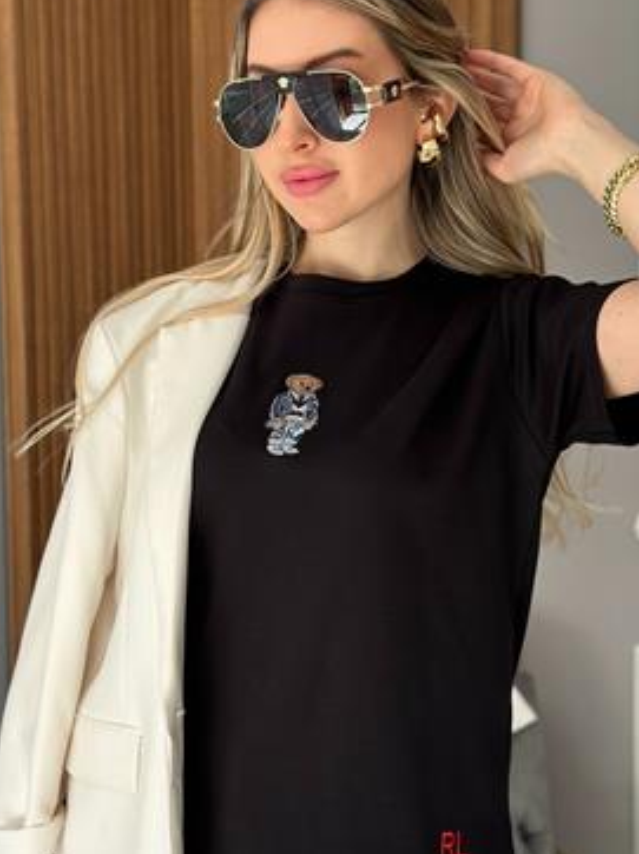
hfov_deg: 21.3
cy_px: 500
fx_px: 1700
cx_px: 347
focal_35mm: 69
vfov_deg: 28.1
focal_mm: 6.86
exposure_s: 1/241
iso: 80
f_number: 1.78
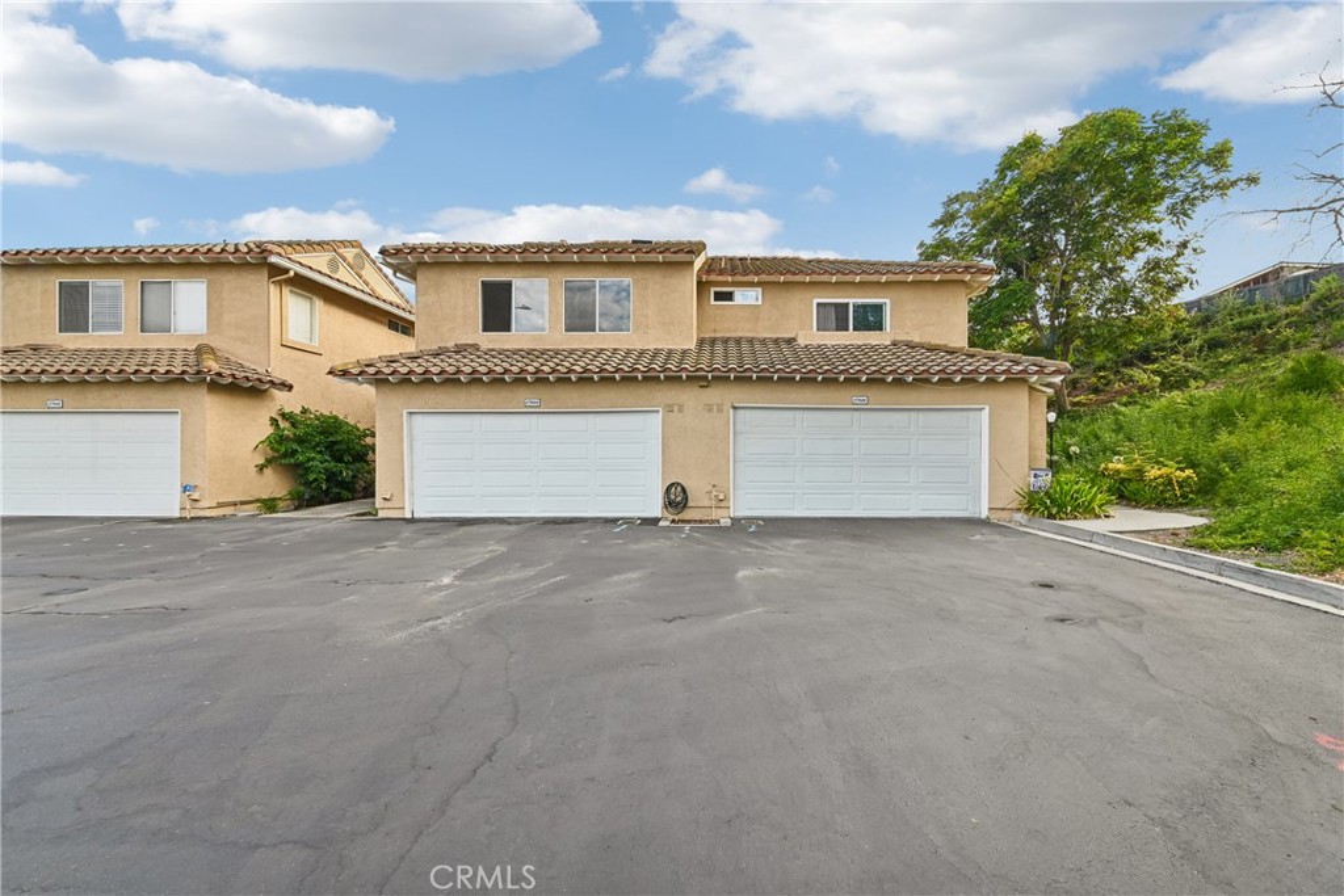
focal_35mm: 14
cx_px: 672
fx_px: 523
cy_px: 448
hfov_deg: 104.2
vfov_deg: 81.2
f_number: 25
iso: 250
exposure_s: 1/13
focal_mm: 14
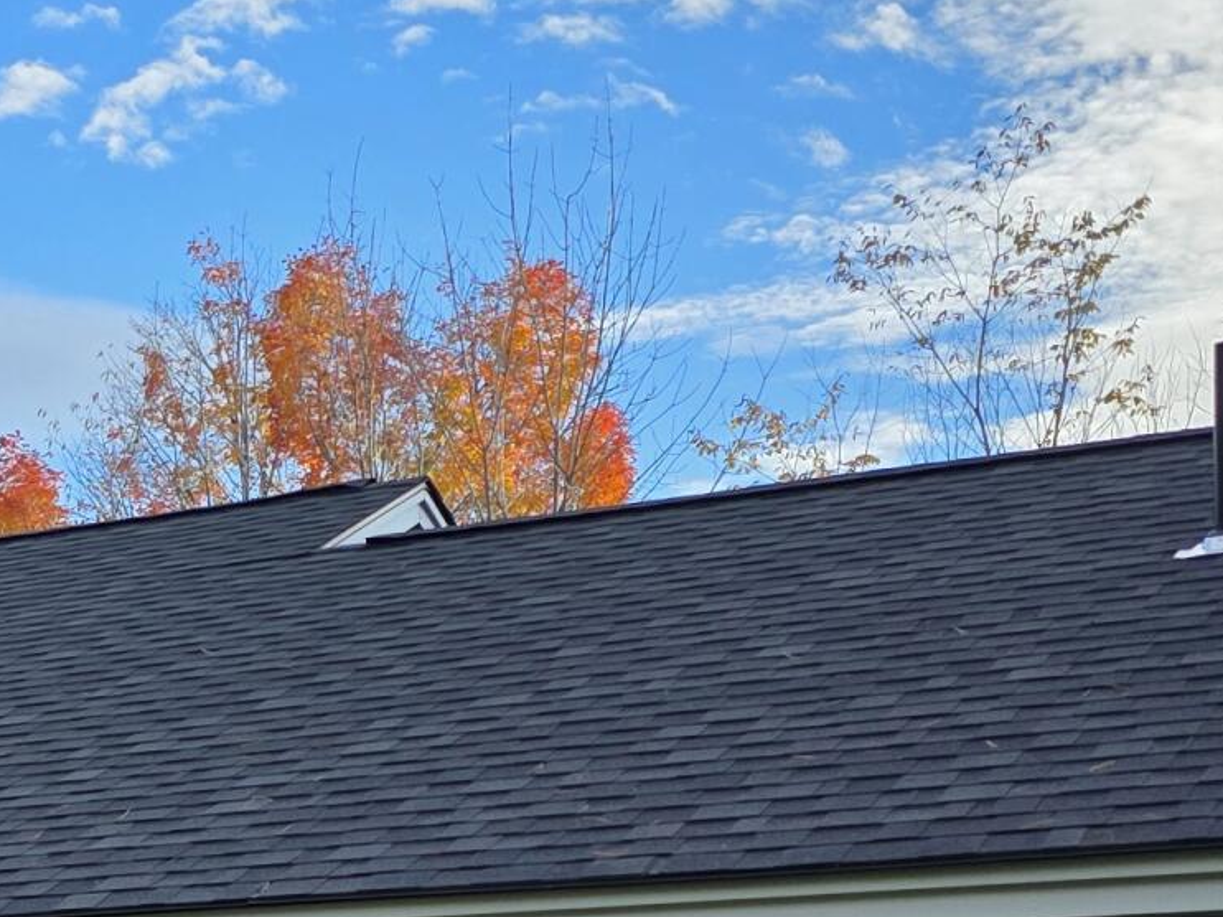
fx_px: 3285
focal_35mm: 93
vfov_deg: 15.3
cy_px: 1087
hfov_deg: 19.2
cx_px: -460
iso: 80
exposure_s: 1/2456
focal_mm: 6.3
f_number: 1.7
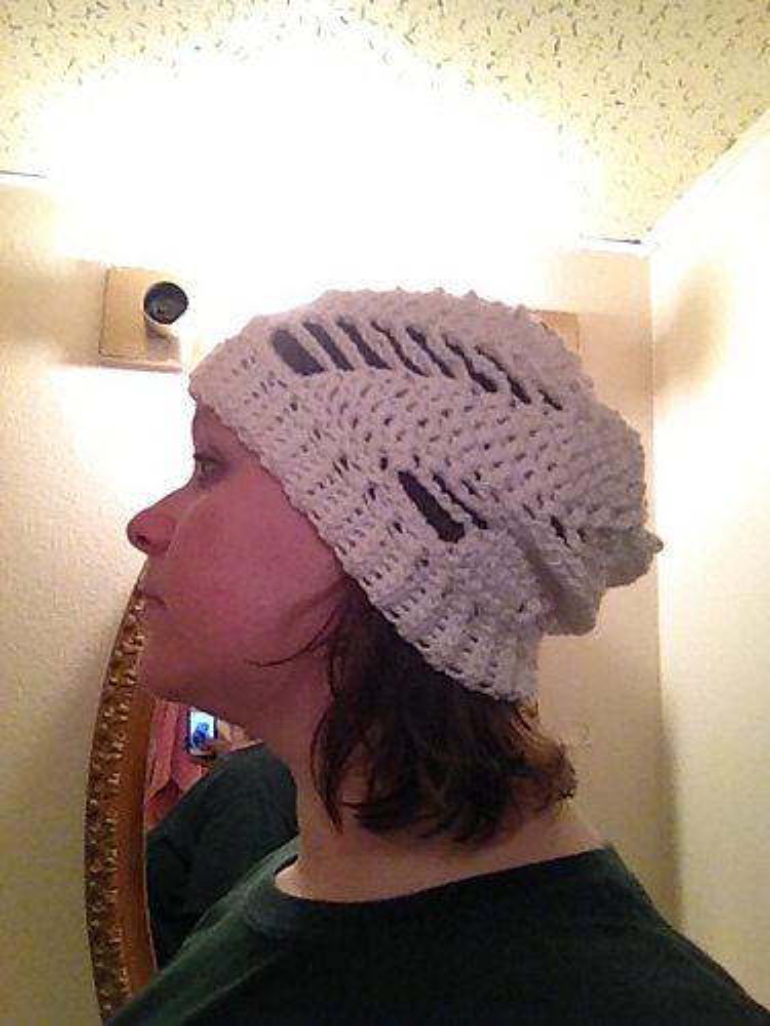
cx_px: 385
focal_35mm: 35
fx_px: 1038
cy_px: 513
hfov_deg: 40.7
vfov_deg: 52.6
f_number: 2.4
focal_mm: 1.85
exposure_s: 1/30
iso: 160
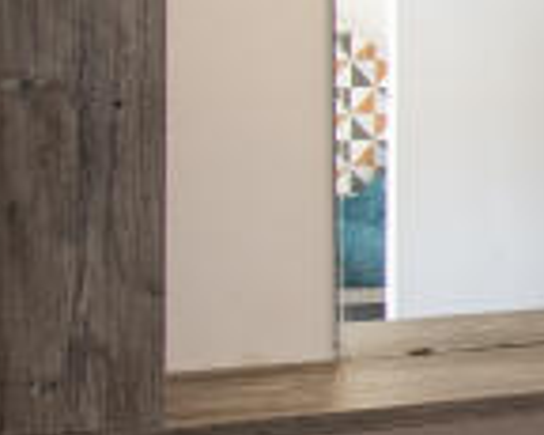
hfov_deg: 14.2
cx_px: 1239
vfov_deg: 15.3
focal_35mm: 100
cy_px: 129
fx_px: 1609
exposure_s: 1/5
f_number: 9
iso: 320
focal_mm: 10
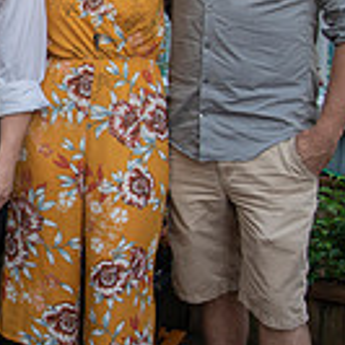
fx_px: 1004
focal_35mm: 89
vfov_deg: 19.4
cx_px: -135
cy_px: 82
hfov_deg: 17.9
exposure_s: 1/200
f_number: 4
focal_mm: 24
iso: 100
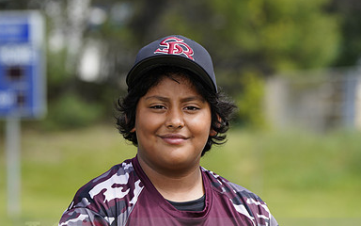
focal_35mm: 303
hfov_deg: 6.9
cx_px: 181
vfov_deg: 4.3
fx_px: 2981
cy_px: 231
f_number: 6.3
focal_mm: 197
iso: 100
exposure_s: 1/200
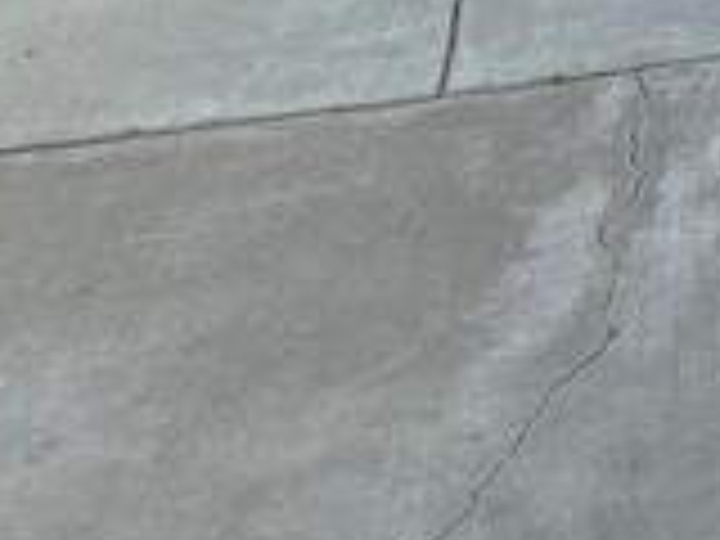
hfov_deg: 10.6
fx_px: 3203
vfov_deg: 9.1
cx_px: 1832
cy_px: -477
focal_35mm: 154
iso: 80
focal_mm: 6.76
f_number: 1.78
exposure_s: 1/1949
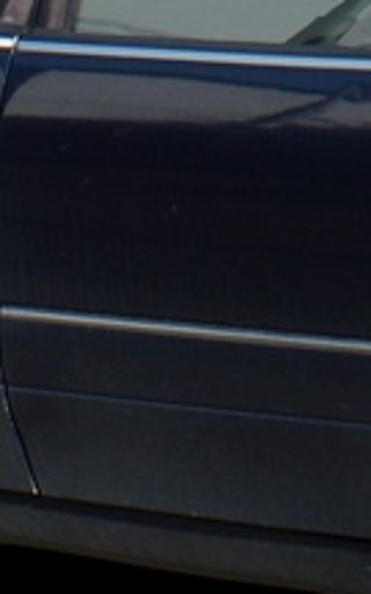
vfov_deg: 3.2
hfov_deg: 2.0
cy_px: -331
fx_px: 10661
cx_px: 566
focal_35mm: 659
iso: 125
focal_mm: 62
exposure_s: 1/250
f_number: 8
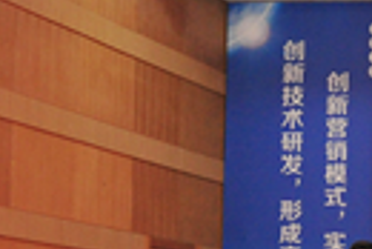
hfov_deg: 12.8
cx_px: 850
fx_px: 1334
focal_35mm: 129
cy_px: 308
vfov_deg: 10.5
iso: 1000
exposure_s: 1/160
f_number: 2.8
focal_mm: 24
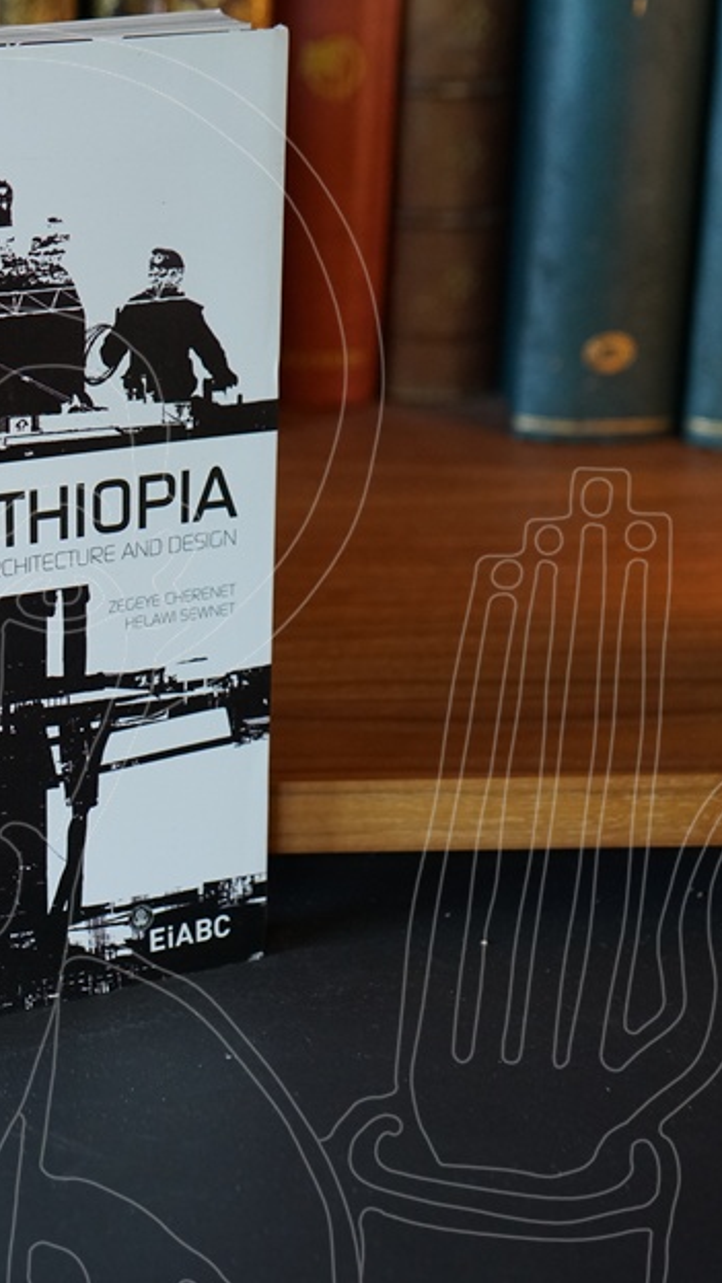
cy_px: 603
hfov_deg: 14.1
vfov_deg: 25.3
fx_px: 2859
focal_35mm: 84
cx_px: -37
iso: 1600
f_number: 3.5
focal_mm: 50
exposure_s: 1/160
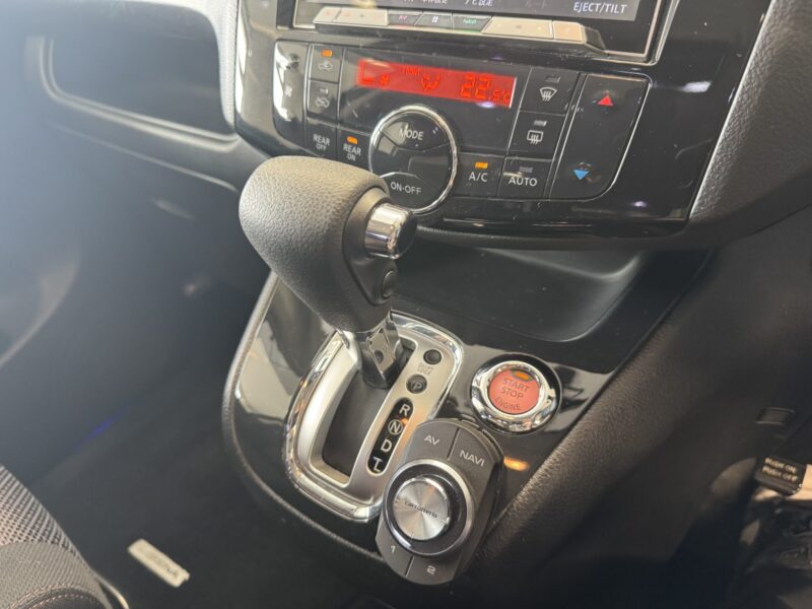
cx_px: 406
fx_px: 563
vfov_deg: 56.8
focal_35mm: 24
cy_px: 304
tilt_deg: -36.4
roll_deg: +5.7
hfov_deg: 71.6
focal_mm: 6.76
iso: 500
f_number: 1.78
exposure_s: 1/50
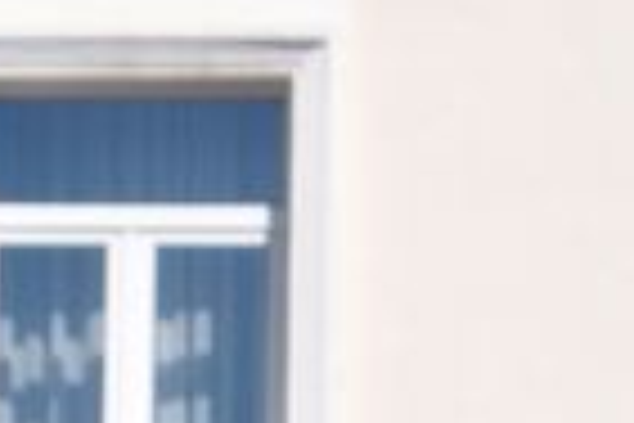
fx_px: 6551
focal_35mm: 372
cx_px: -634
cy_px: 1008
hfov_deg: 5.4
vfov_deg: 3.6
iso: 100
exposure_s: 1/320
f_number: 9
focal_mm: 50
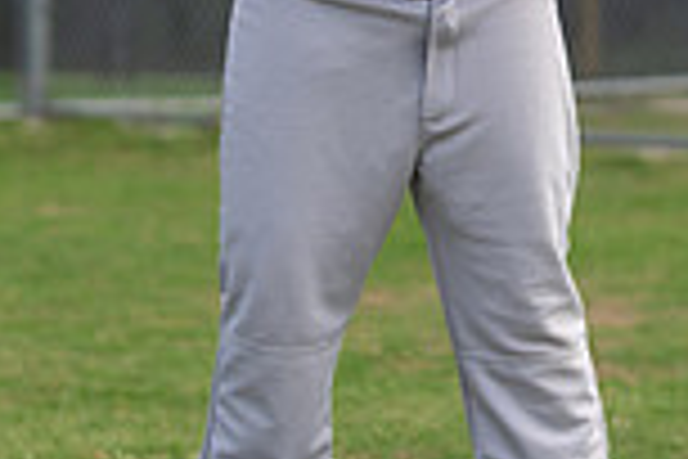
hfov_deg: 7.8
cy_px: -110
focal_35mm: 265
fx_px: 5064
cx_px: 427
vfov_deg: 5.2
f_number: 2.8
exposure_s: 1/320
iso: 250
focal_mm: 70
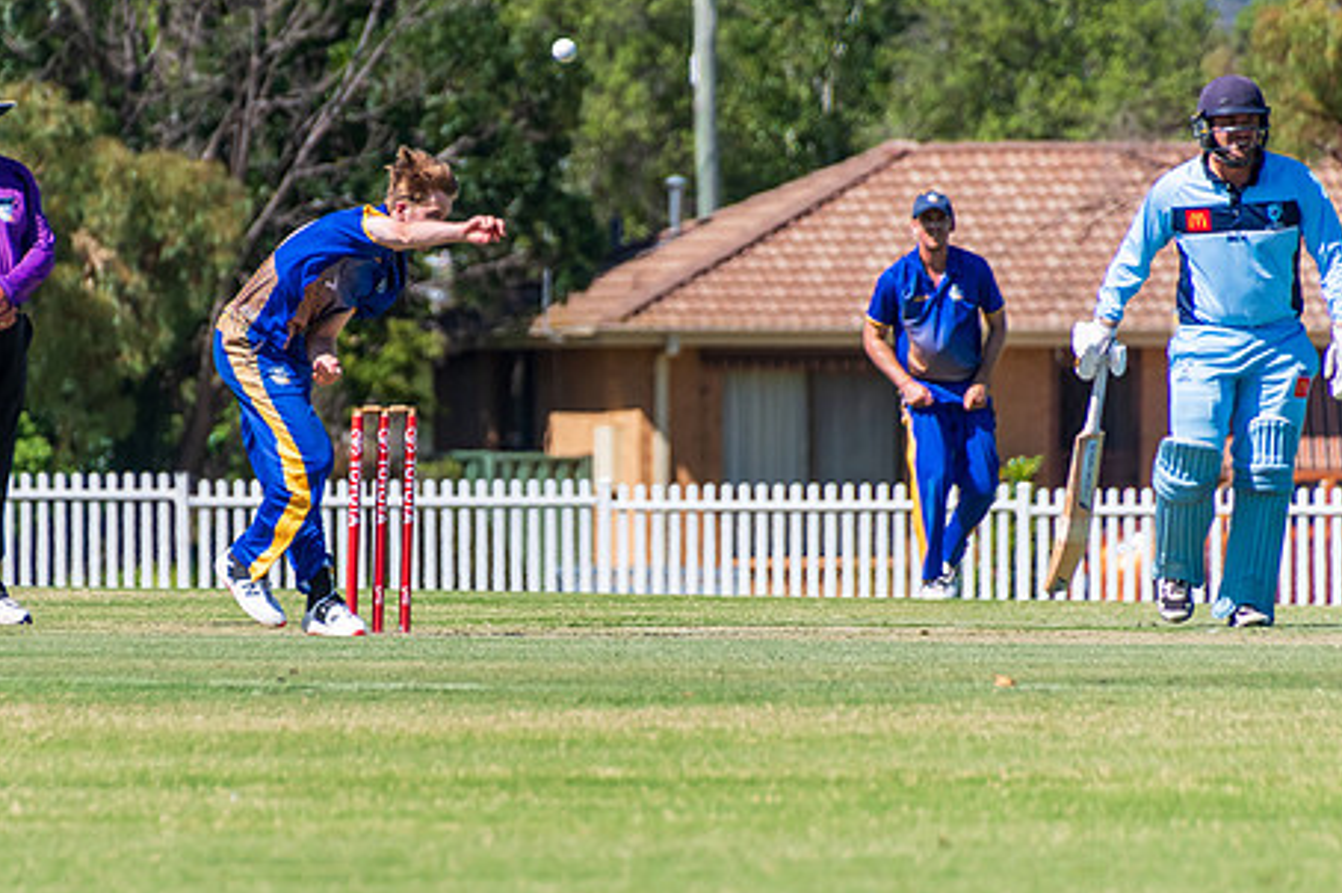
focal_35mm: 784
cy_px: 388
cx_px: 509
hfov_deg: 2.6
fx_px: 29204
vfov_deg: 1.8
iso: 320
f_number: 7.1
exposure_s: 1/1600
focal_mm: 400
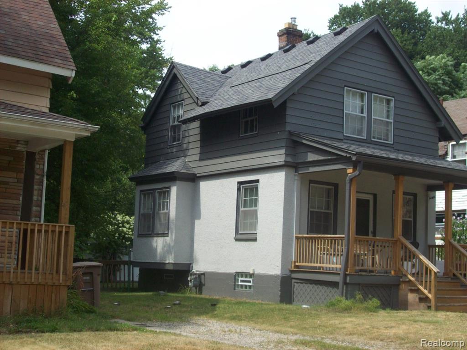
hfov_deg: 34.3
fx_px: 755
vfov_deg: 26.1
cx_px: 234
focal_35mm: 56
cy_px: 175
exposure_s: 1/608
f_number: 3.4
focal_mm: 9.4
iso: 80
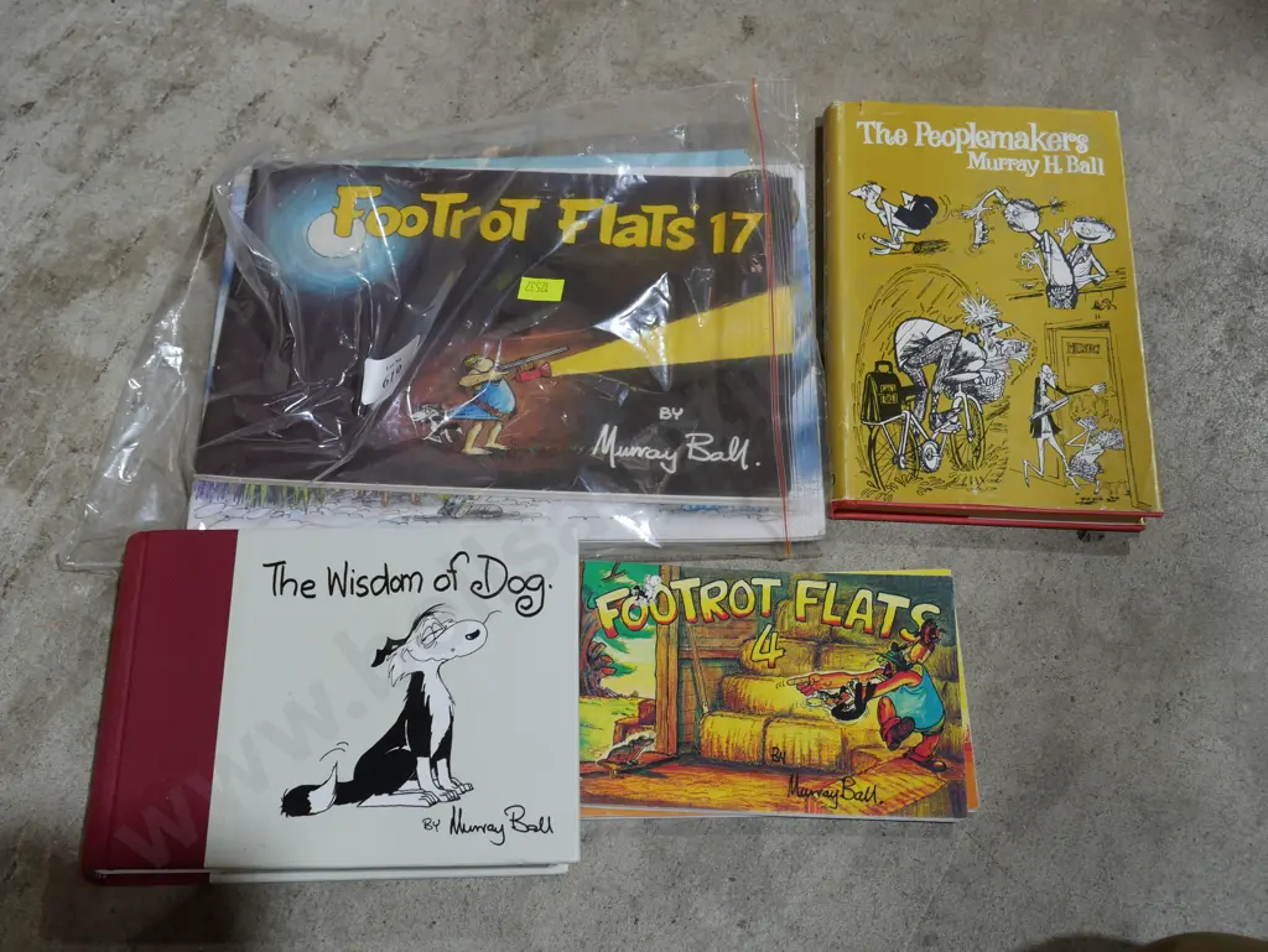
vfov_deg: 36.0
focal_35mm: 40
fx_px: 1466
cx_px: 634
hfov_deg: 46.8
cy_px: 476
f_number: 5.6
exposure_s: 1/60
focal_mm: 20
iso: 320
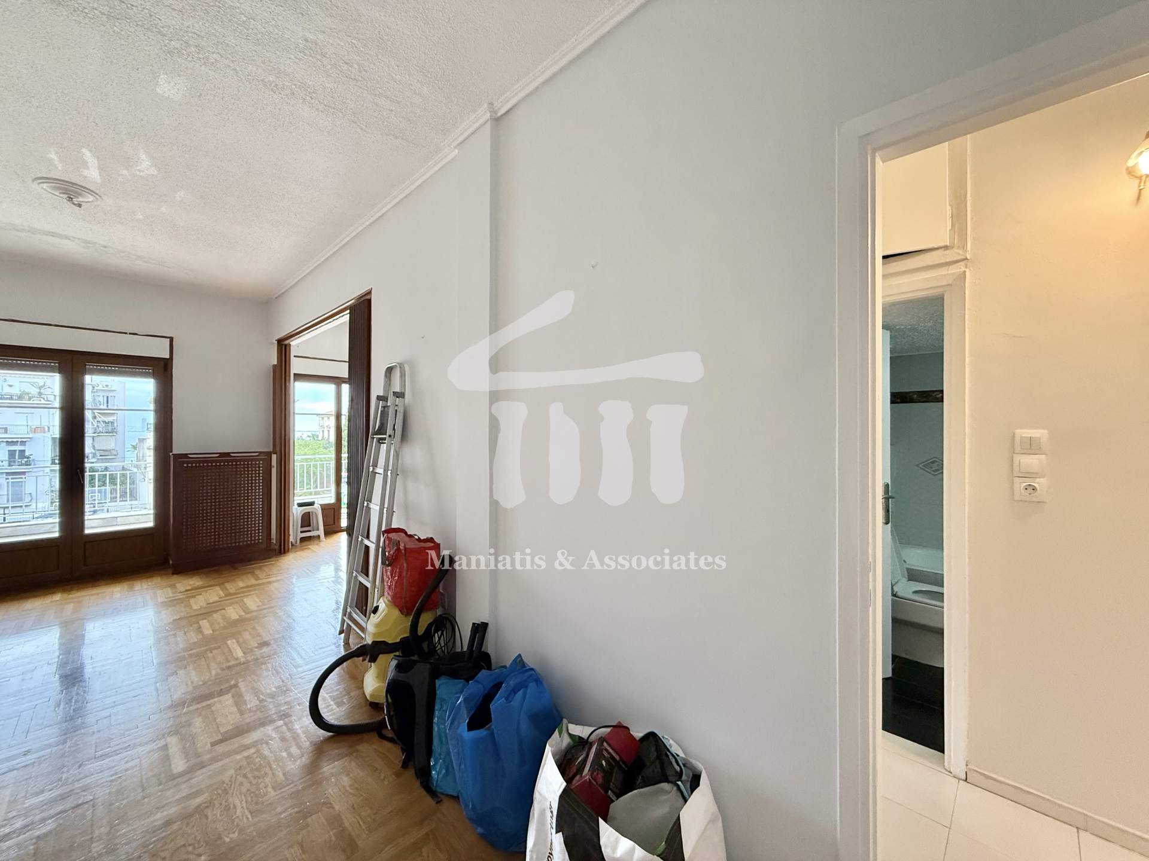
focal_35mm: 14
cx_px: 574
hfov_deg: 102.1
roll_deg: +0.1
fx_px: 465
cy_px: 430
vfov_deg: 85.7
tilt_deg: -0.1
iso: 320
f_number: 2.2
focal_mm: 2.22
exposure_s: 1/99
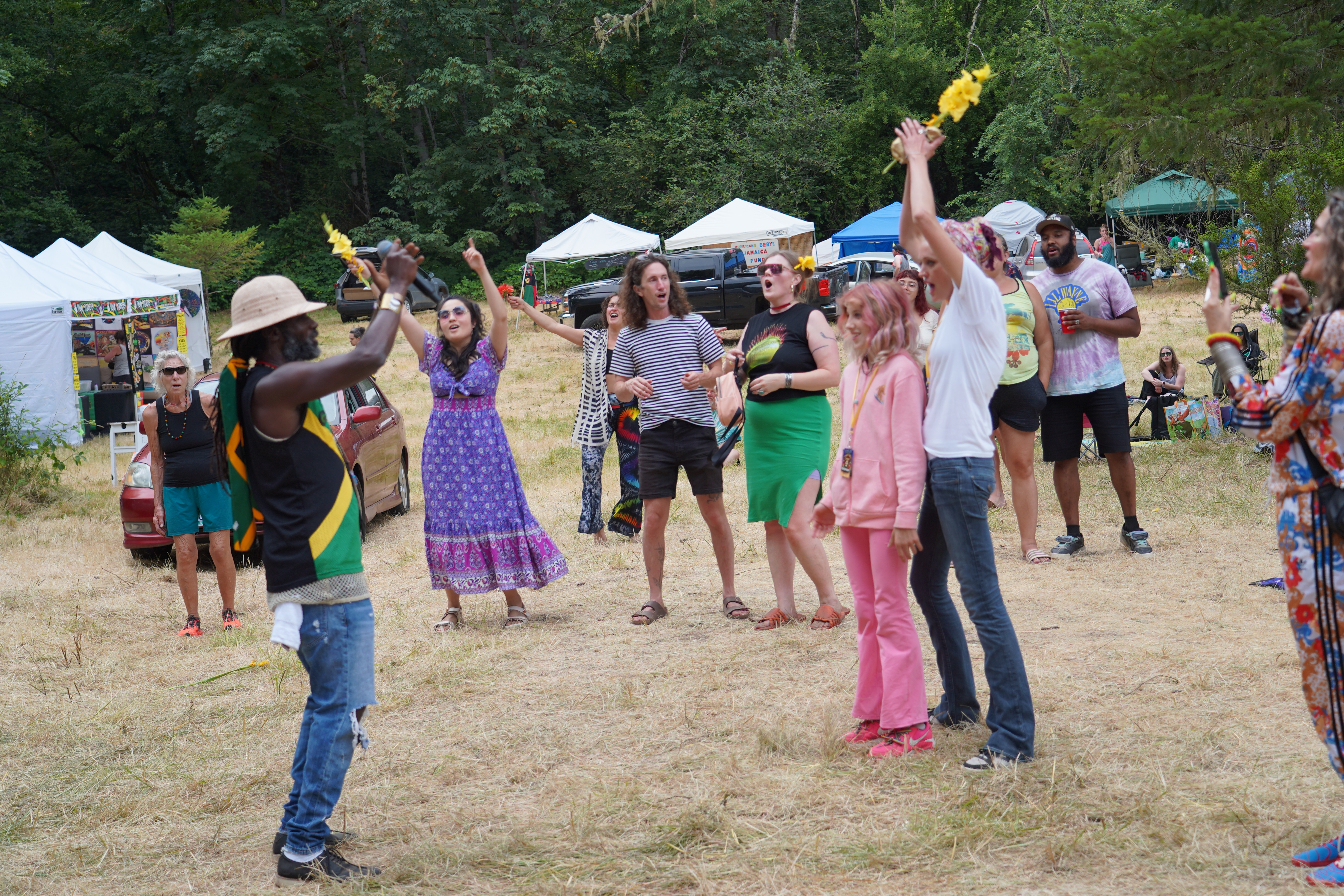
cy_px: 451
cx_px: 666
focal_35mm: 51
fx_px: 1904
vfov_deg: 26.5
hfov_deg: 38.9
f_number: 4
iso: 125
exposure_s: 1/160
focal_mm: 50
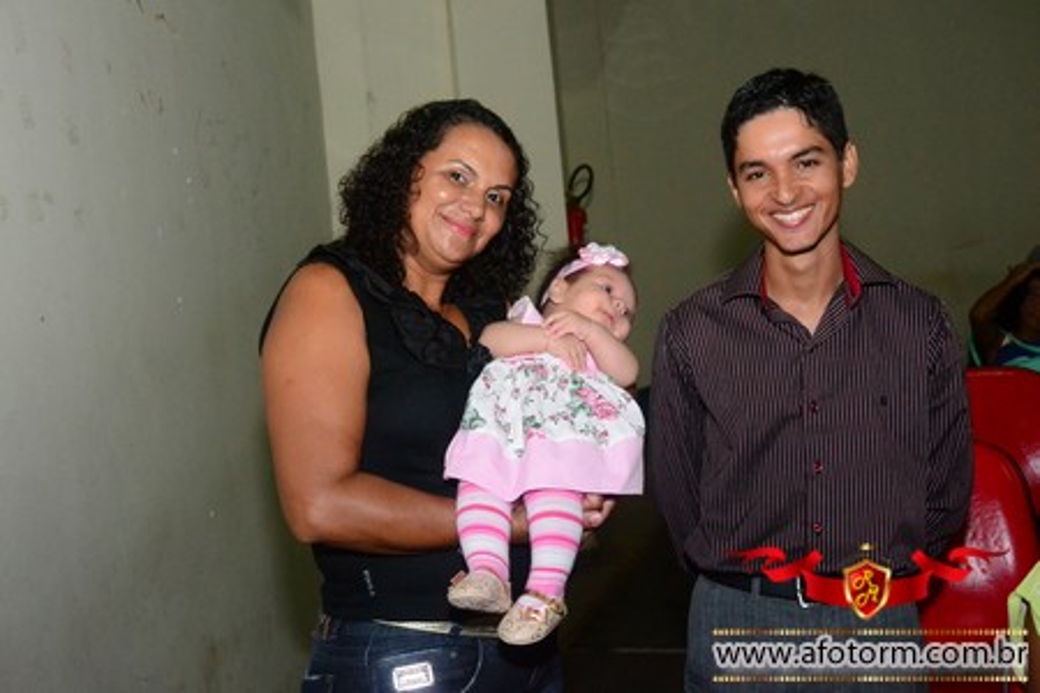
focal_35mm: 42
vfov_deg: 31.9
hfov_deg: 46.4
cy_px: 346
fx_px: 1213
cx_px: 520
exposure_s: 1/80
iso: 3200
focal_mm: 28
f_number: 6.3
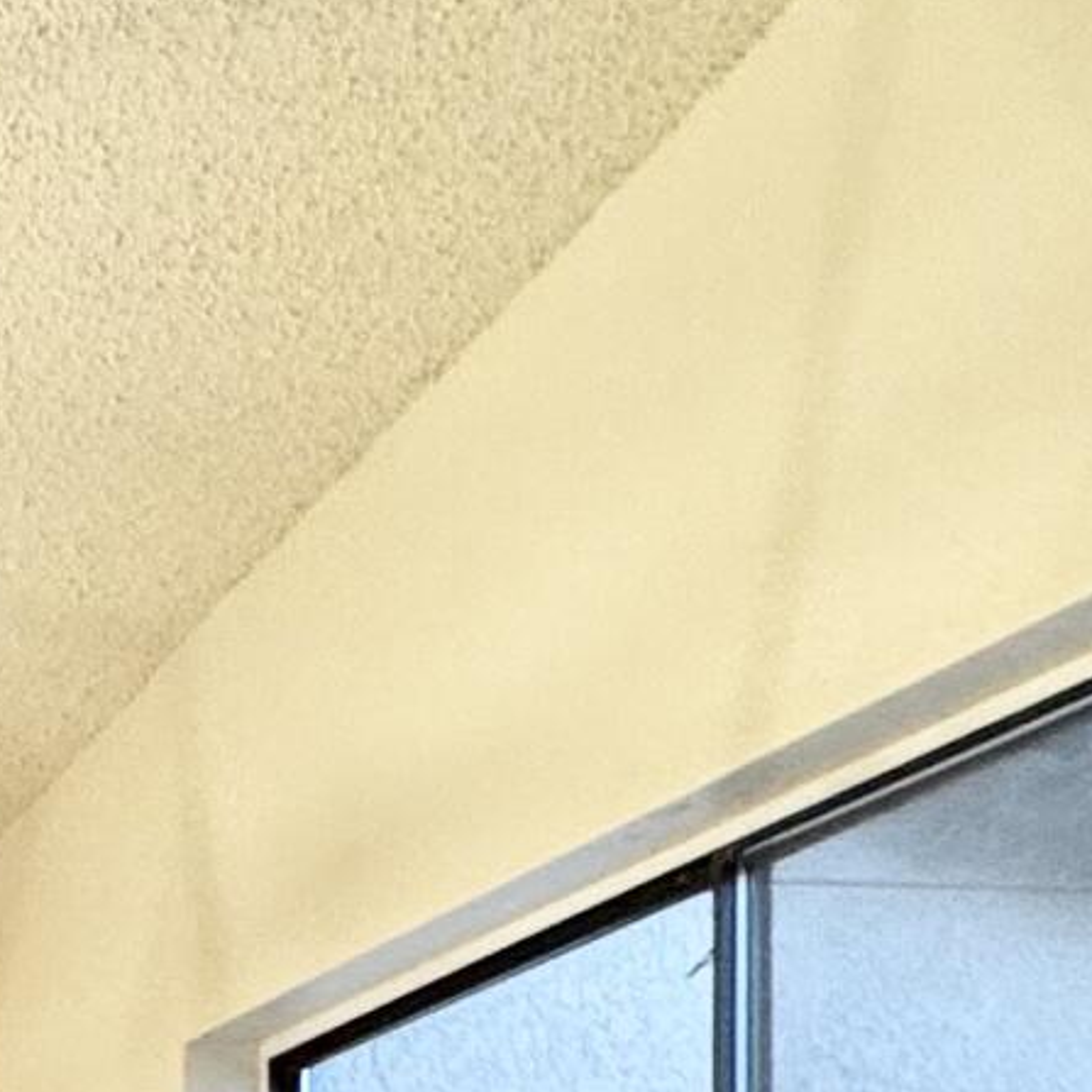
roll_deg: -1.0
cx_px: -1297
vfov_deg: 18.2
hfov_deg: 15.2
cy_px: 1715
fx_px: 2962
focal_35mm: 83
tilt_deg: +1.1
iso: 200
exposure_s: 1/60
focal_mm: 2.22
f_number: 2.2
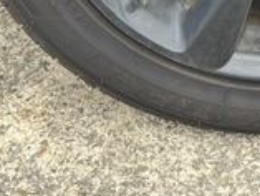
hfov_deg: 18.1
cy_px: -188
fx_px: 797
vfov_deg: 12.4
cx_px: 258
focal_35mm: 106
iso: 50
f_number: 1.6
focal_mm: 5.1
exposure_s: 1/378
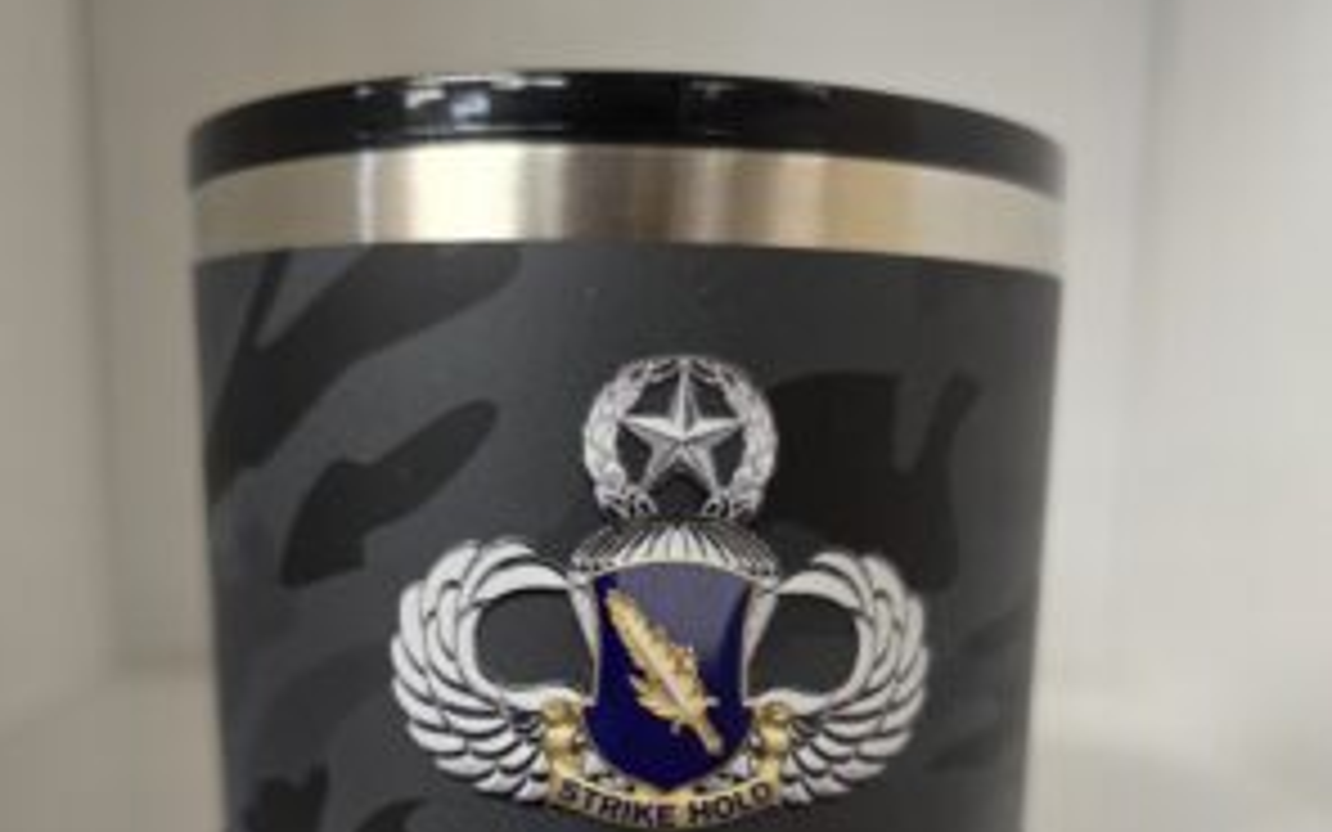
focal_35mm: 33
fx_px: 1198
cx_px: 662
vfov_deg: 36.8
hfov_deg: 58.1
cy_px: 684
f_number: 1.7
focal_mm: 6.3
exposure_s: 1/39.3
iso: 640
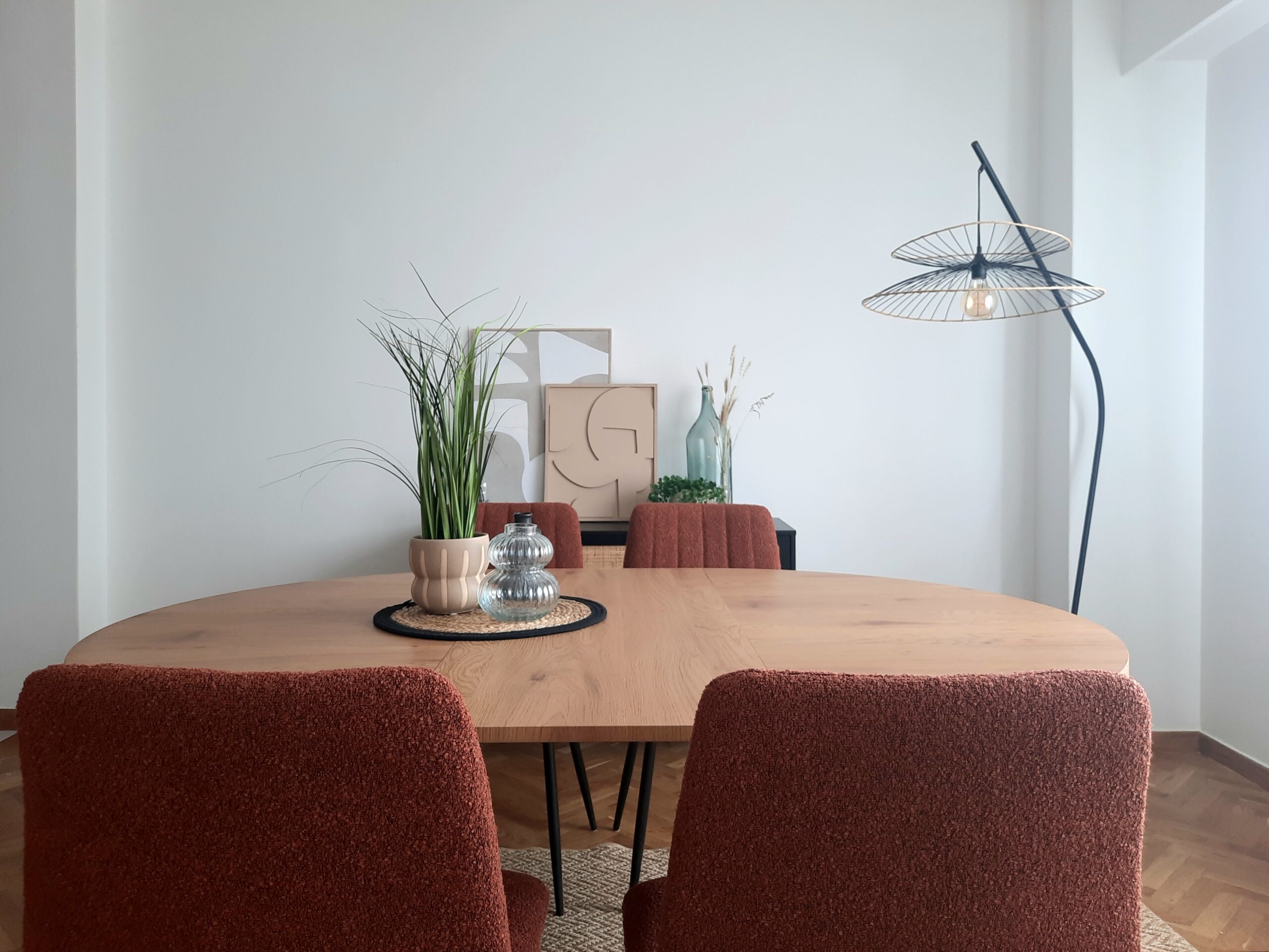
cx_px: 634
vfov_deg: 54.9
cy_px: 476
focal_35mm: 25
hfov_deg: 69.4
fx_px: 916
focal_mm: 4.6
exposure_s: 1/50
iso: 50
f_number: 2
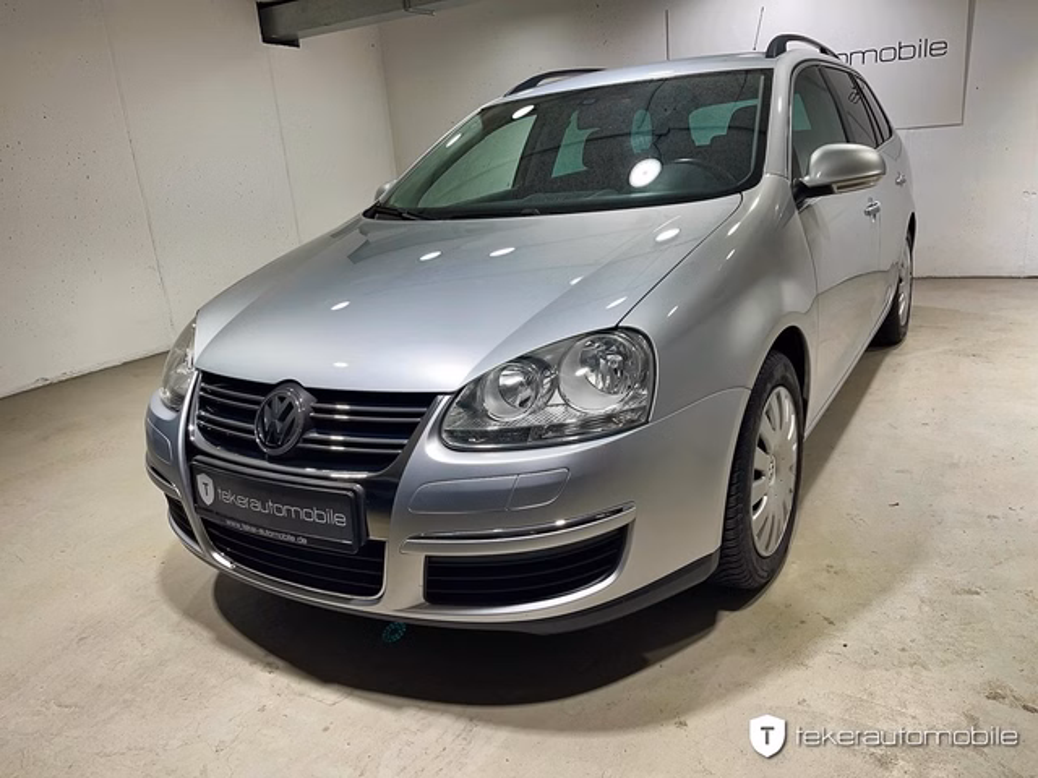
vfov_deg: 53.1
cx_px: 519
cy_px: 389
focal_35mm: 26
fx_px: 780
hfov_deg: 67.3
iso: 32
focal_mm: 5.1
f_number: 1.6
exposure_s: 1/100
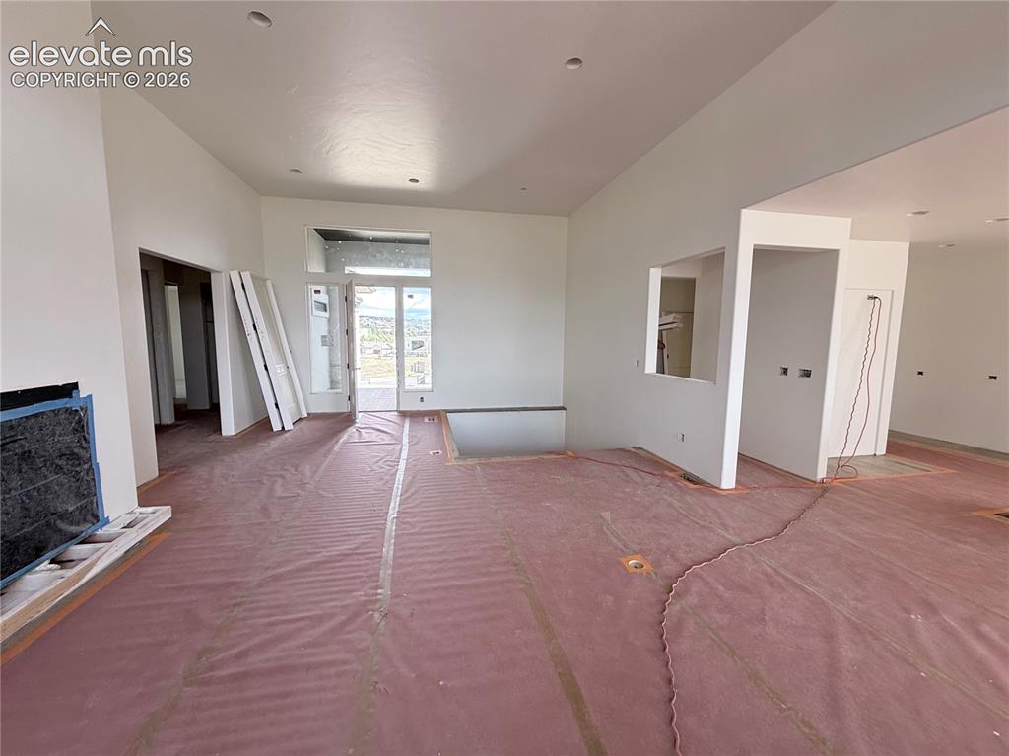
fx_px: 408
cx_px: 504
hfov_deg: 102.1
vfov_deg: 85.6
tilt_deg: -5.8
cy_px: 378
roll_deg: -0.8
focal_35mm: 14
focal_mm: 2.22
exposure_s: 1/113
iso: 64
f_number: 2.2
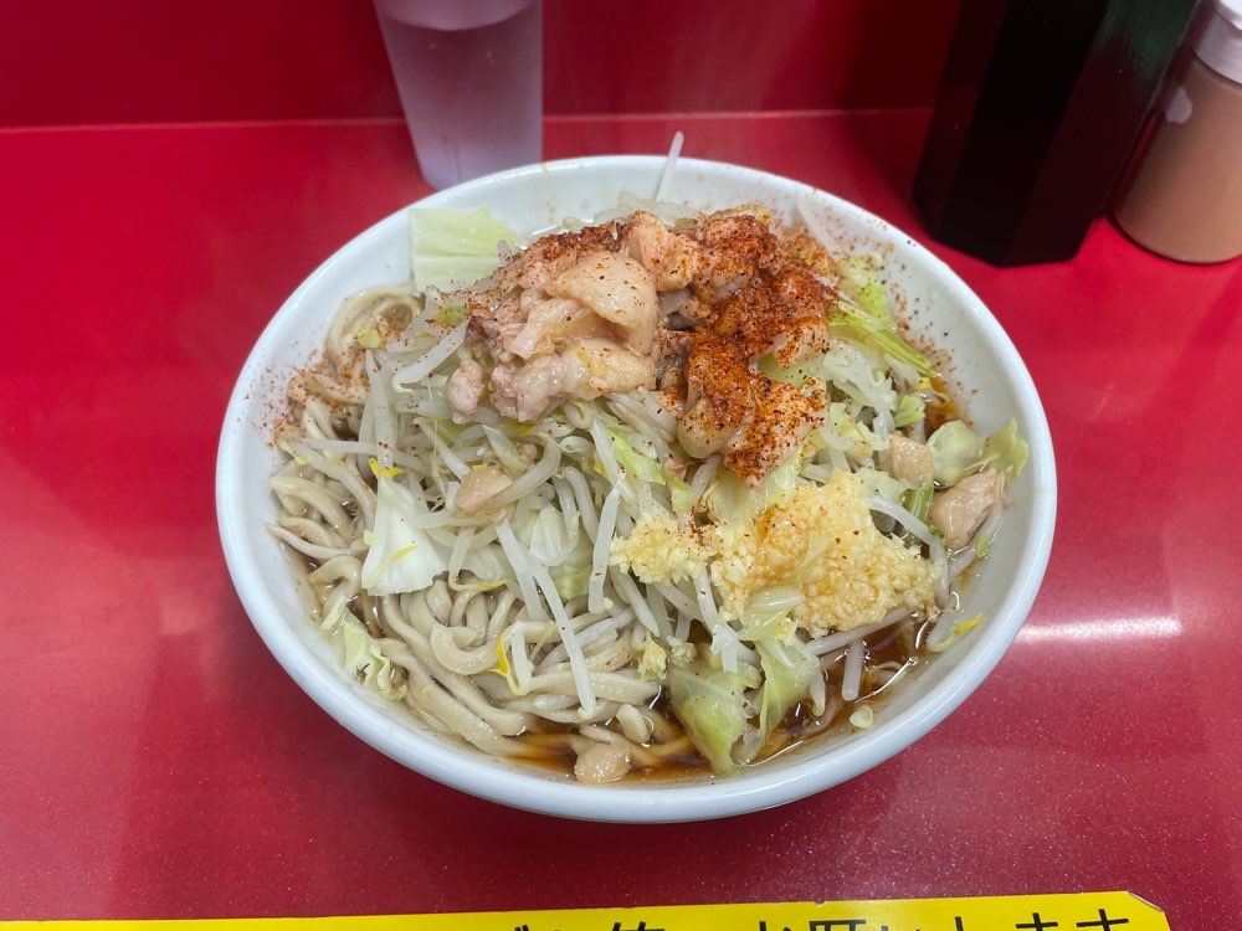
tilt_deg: -52.1
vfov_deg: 53.1
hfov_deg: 67.3
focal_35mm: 26
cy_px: 466
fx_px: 933
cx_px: 621
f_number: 1.6
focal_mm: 4.2
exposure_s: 1/100
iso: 100
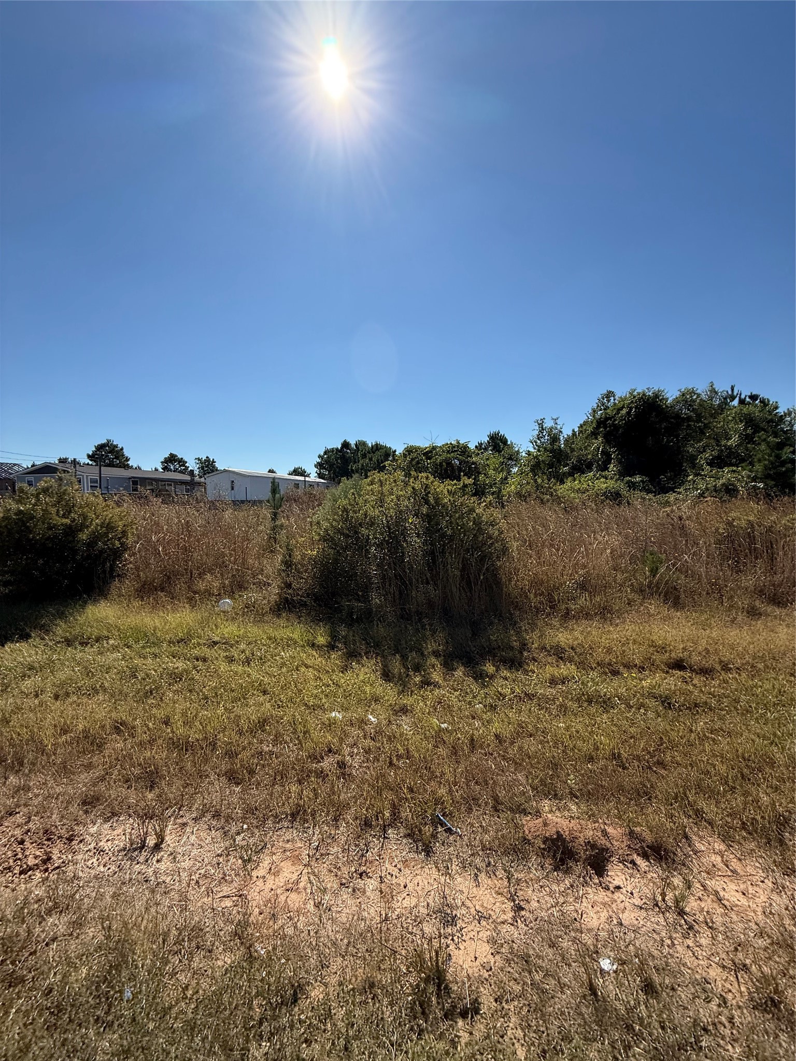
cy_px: 530
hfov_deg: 85.7
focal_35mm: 14
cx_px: 398
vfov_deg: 102.1
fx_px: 429
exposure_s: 1/2717
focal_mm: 2.22
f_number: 2.2
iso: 50
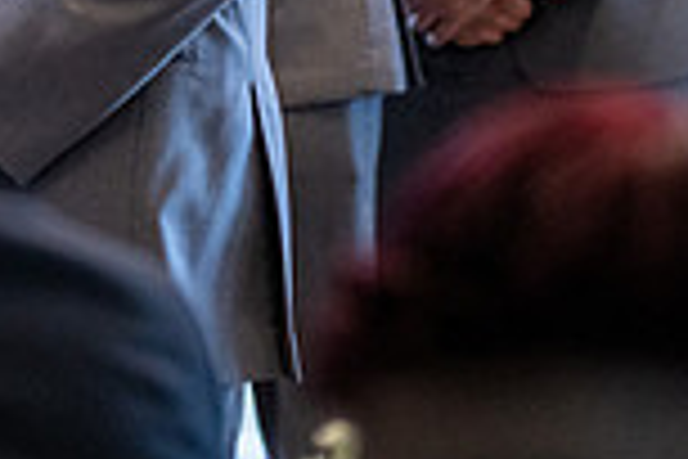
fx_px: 7415
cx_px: -181
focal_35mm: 388
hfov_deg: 5.3
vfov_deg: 3.5
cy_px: -321
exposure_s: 1/100
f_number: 2.8
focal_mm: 99
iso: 2000
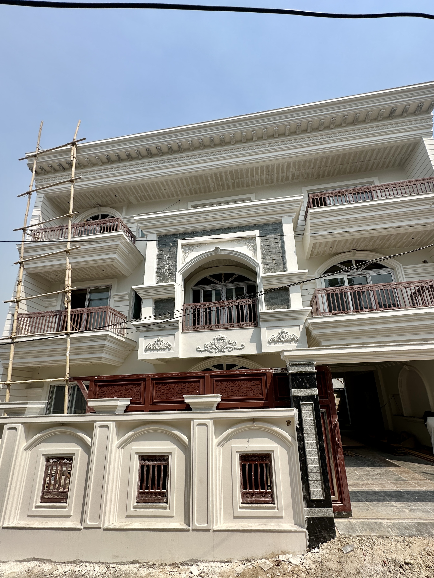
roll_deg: +3.3
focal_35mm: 14
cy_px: 289
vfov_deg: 102.1
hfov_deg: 85.7
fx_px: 234
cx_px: 217
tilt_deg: +22.3
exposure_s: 1/2257
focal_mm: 2.22
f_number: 2.2
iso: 40
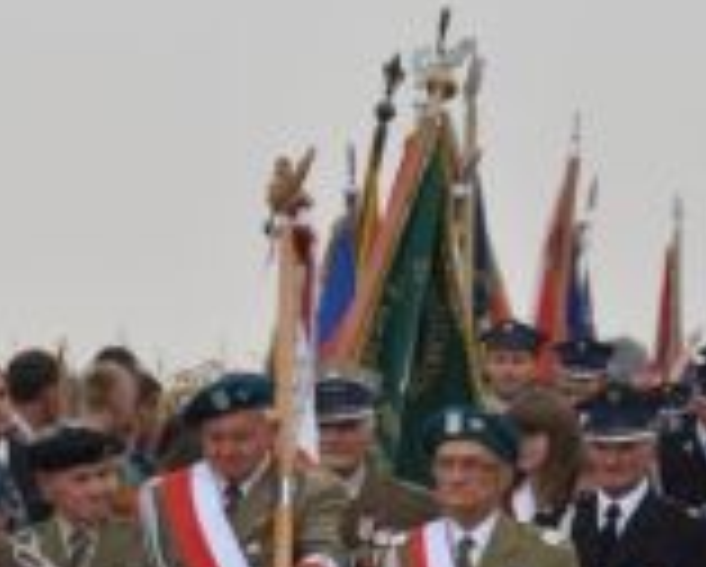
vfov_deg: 3.6
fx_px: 8902
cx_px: 148
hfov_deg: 4.5
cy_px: 657
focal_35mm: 425
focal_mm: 95
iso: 200
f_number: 8
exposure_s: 1/200
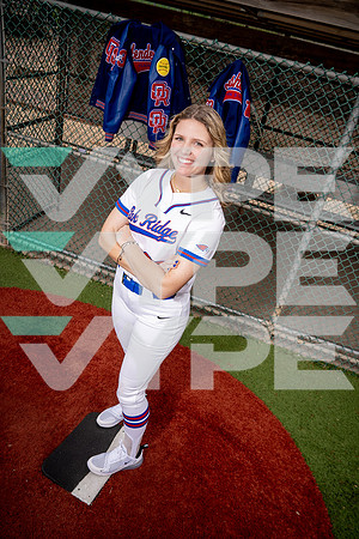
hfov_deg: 46.4
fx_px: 419
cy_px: 270
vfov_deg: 65.5
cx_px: 180
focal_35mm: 28
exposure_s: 1/250
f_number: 8
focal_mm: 28
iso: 100
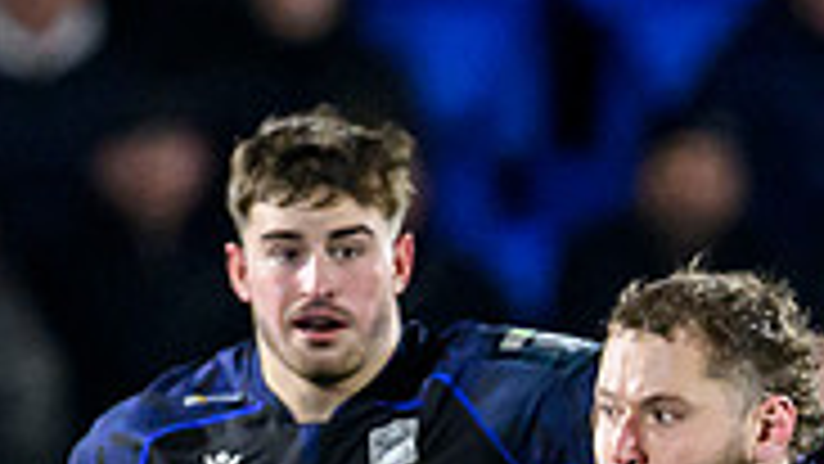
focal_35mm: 2540
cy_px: 1120
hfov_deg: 0.9
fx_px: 55505
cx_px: 1018
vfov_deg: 0.5
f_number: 3.2
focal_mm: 400
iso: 5000
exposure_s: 1/1600
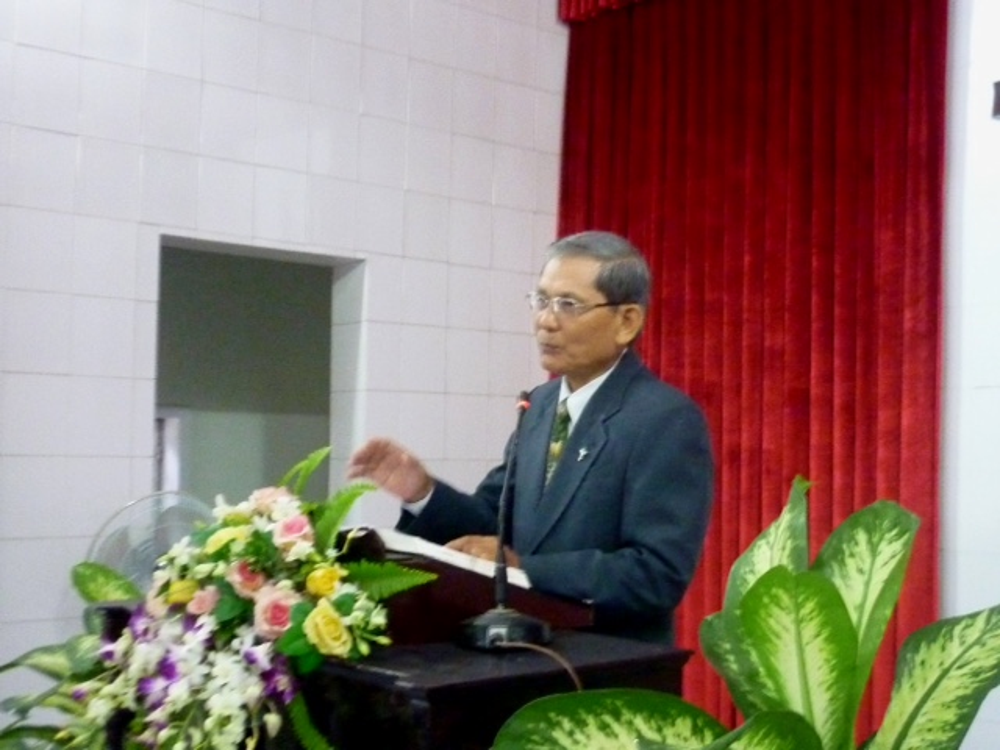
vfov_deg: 42.9
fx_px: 953
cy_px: 375
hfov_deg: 55.4
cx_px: 500
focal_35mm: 33
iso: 800
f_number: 2.8
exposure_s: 1/25
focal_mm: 5.5
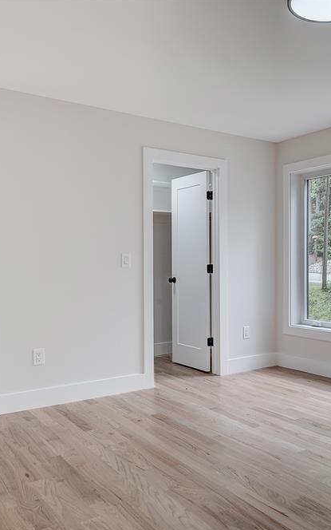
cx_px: 269
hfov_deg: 36.9
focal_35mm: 33
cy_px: 269
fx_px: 476
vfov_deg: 58.1
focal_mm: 21
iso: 400
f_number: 8
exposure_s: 1/100
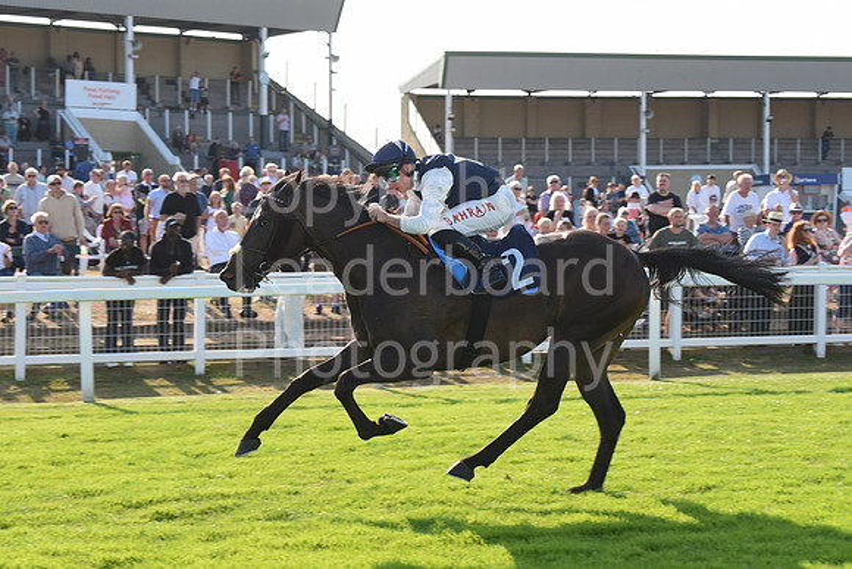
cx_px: 426
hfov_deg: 24.8
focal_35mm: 82
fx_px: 1941
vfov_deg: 16.7
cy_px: 284
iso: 640
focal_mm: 82
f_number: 6.3
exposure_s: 1/1000
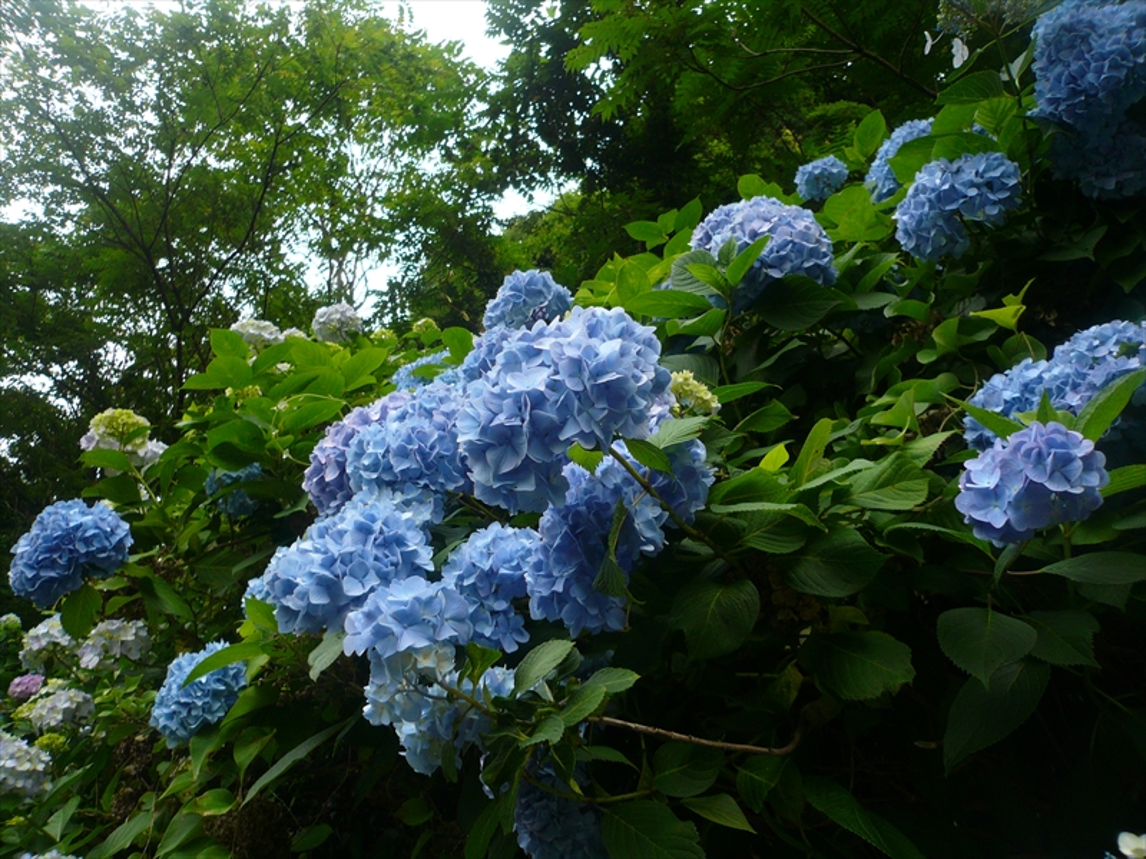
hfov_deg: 63.4
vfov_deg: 49.7
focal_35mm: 28
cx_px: 573
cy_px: 430
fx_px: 927
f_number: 2.8
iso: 100
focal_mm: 4.6
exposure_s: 1/40
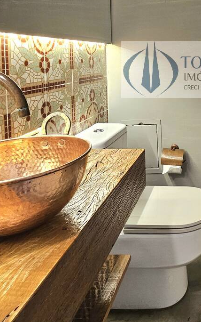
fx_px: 254
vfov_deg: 60.1
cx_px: 206
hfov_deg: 37.9
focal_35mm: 29
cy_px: 70
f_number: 2.2
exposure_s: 1/60.2
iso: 200
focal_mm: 2.2
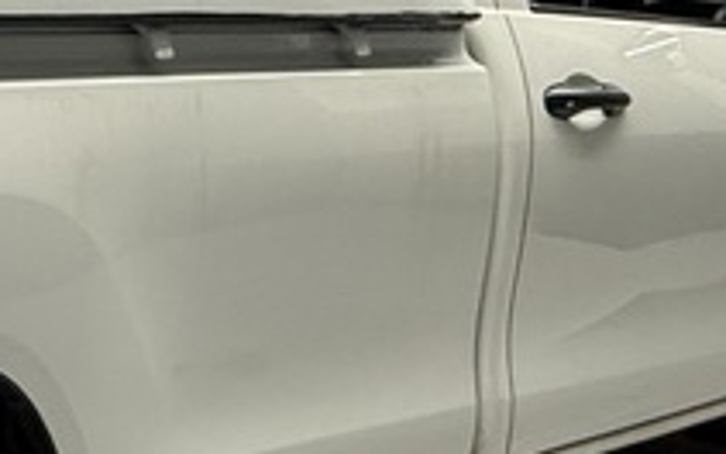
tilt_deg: -7.7
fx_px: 1425
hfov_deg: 23.4
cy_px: 155
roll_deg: +0.4
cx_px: -341
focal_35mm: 72
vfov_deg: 18.1
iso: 250
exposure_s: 1/100
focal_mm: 2.22
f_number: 2.2
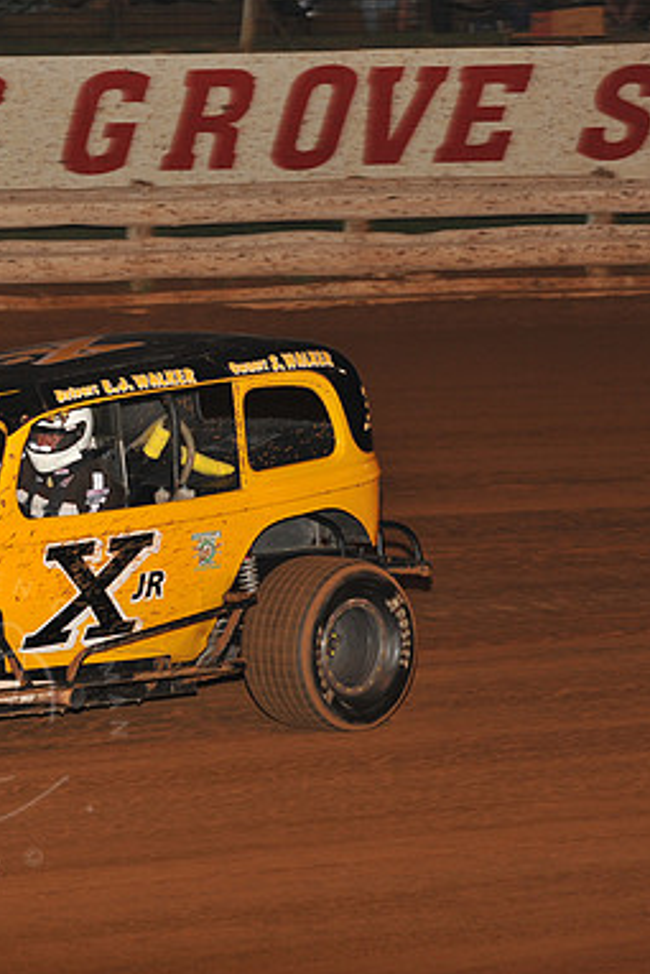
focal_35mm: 182
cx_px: -28
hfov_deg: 7.5
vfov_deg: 11.3
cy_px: 490
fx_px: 4924
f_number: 6.3
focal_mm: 120
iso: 800
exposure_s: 1/320
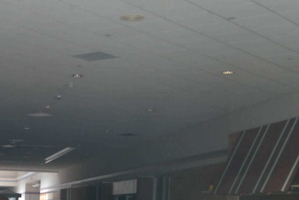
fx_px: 681
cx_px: -49
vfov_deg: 16.1
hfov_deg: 23.0
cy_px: 234
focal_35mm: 82
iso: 200
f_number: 3.5
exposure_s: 1/50
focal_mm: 20
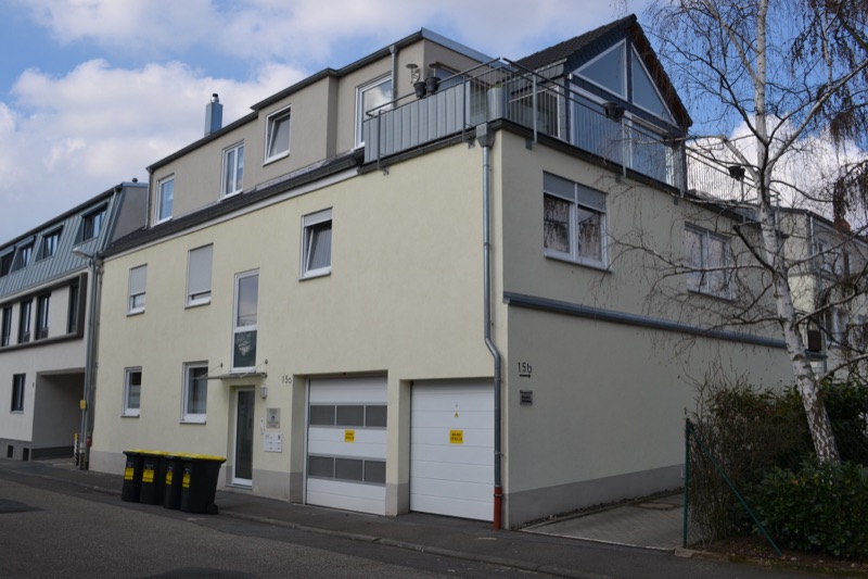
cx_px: 434
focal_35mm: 33
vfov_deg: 40.0
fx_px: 795
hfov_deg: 57.2
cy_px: 290
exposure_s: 1/250
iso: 100
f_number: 8
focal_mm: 22
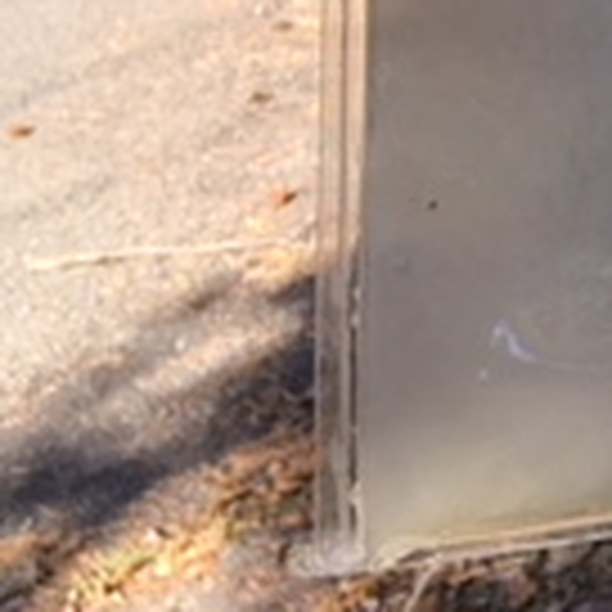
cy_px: -292
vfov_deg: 13.6
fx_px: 2420
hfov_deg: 13.0
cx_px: 1125
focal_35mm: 121
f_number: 2.2
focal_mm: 4.15
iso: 25
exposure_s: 1/289
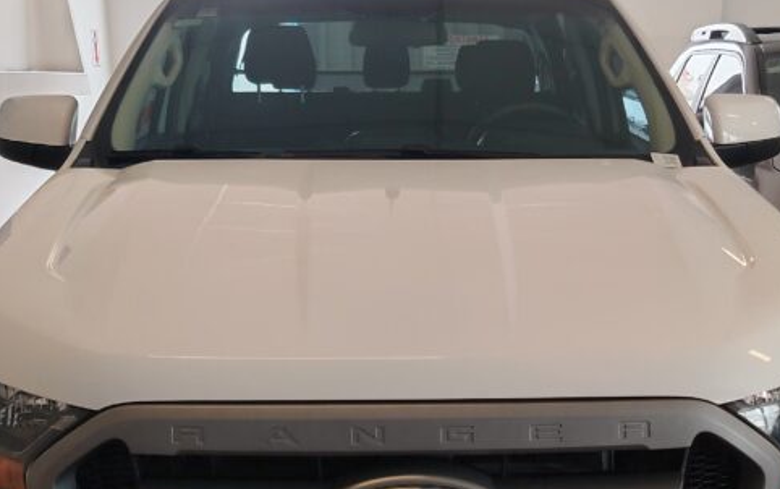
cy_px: 398
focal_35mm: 54
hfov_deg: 37.5
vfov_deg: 23.6
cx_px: 411
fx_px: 1149
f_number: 1.75
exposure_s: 1/50
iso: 263
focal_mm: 5.25
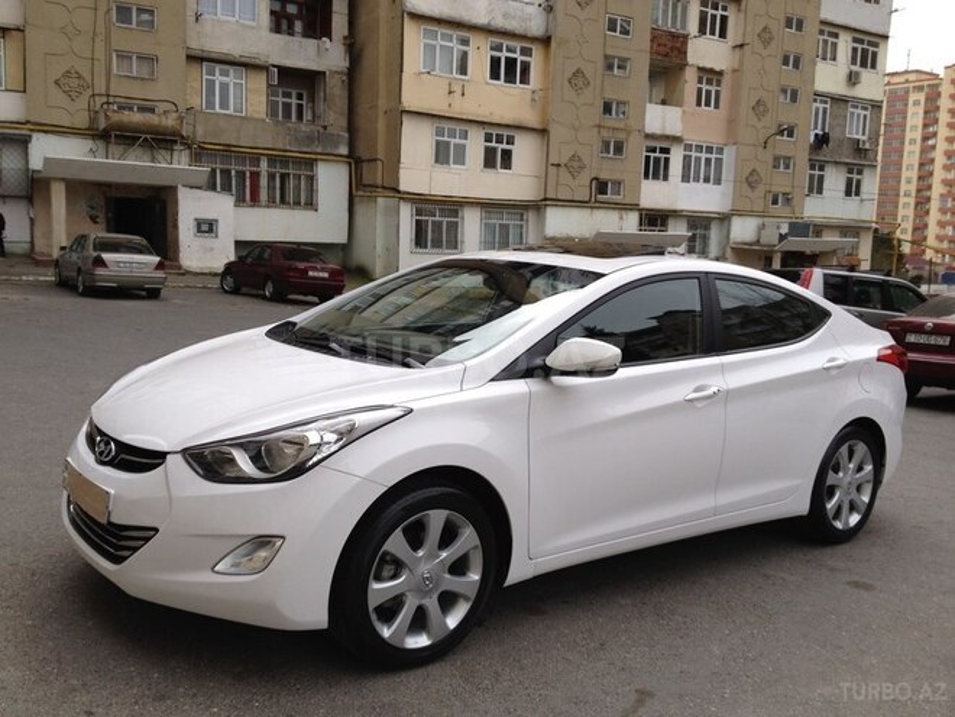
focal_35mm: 35
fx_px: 966
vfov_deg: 40.7
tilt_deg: -8.1
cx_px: 478
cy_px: 358
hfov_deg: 52.6
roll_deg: -3.1
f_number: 2.4
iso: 50
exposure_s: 1/1062
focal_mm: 4.28
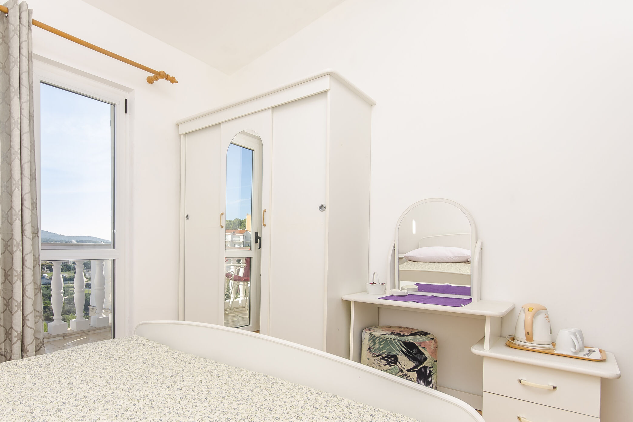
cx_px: 228
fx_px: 352
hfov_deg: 82.0
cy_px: 253
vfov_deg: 61.4
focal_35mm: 20
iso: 100
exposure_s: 1/160
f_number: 7.1
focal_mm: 10
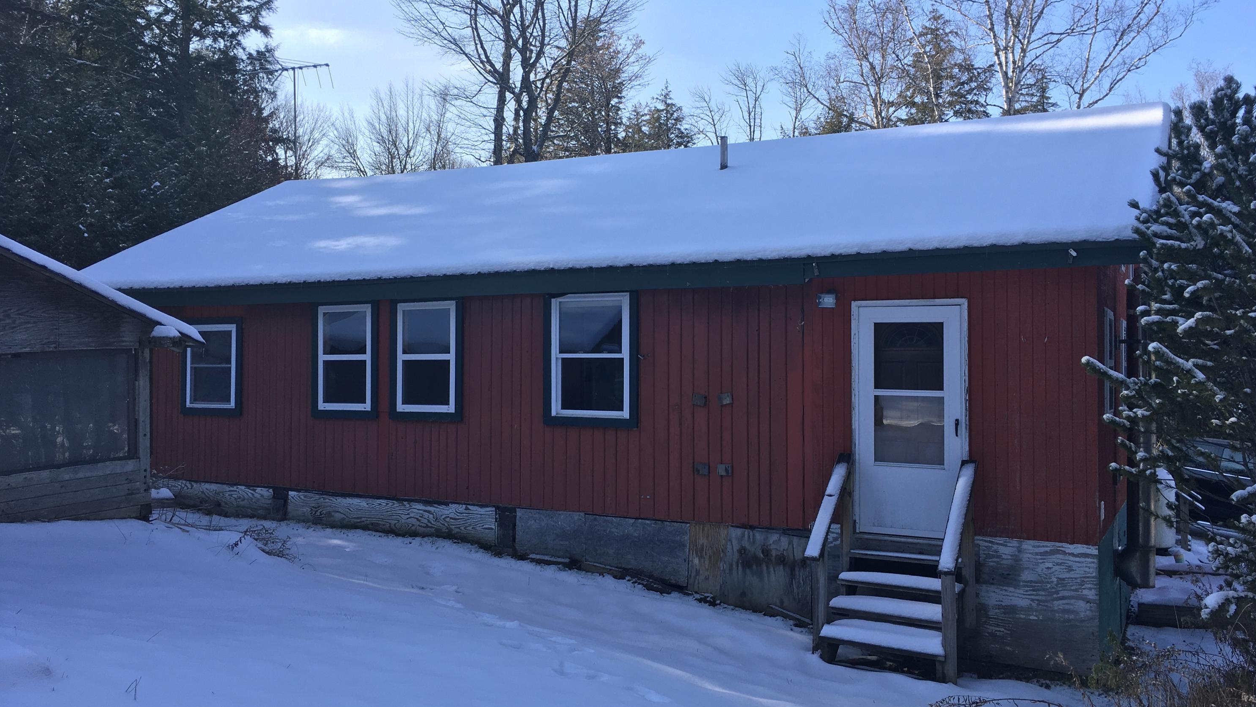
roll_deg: -0.1
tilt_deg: +2.0
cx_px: 635
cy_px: 334
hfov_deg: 61.0
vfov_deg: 36.7
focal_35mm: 32
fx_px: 1066
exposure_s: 1/712
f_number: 2.2
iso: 25
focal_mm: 4.15
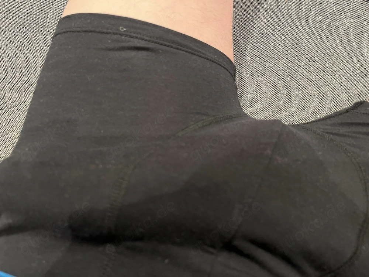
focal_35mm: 26
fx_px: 277
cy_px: 138
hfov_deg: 67.3
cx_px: 184
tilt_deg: -59.3
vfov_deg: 53.1
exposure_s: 1/25
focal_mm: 5.1
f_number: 1.6
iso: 500
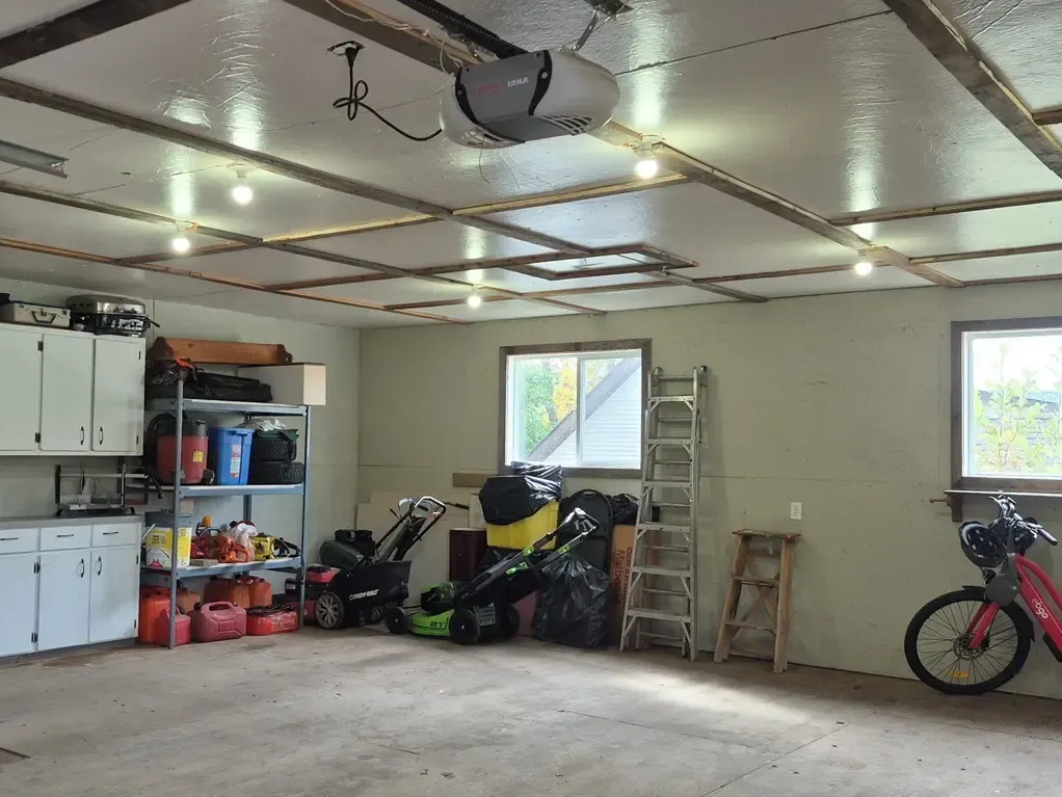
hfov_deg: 50.9
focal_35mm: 36
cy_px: 403
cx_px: 404
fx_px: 1105
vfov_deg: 39.7
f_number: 1.8
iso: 100
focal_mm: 5.4
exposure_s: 1/120
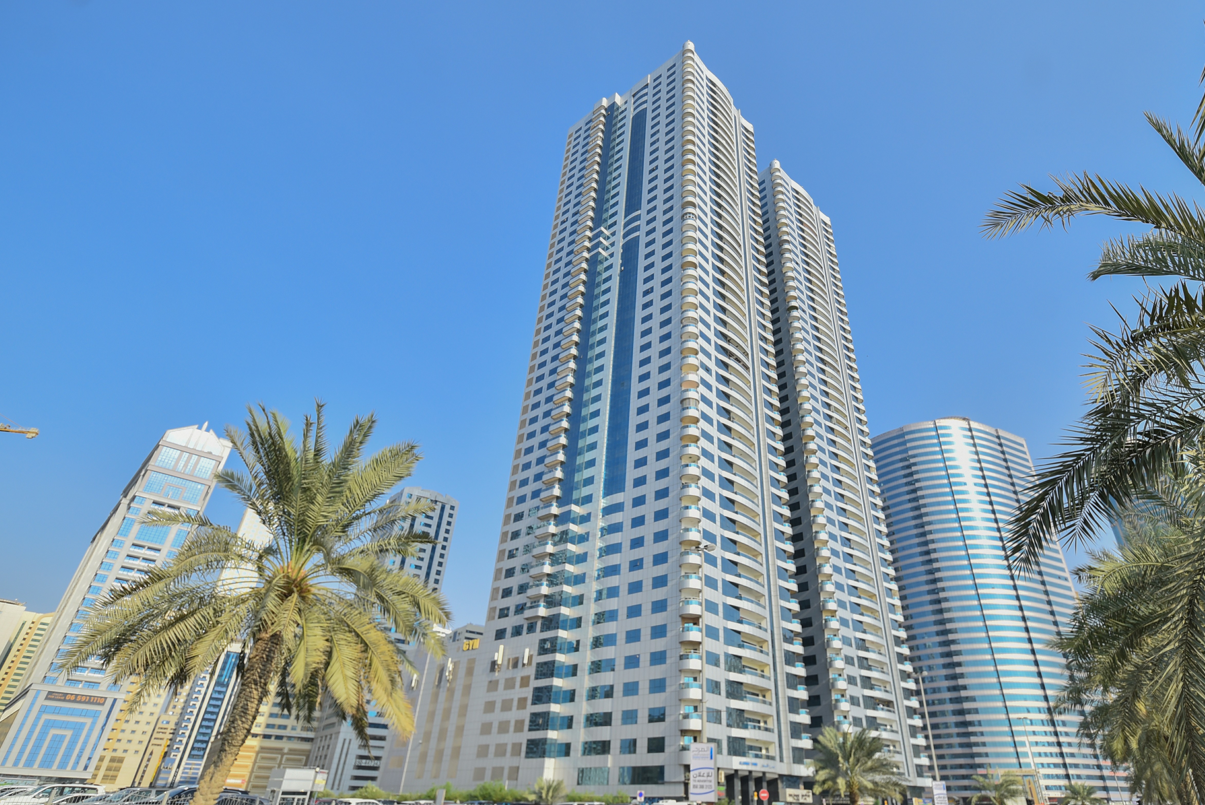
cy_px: 410
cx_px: 667
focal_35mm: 18
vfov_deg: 67.4
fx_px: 603
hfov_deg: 89.6
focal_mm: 14
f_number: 3.5
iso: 250
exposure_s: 1/2000
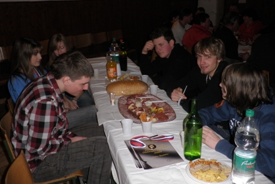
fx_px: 290
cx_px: 138
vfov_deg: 35.1
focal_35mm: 38
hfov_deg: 50.7
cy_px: 92
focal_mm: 6.3
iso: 160
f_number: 3.5
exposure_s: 1/30
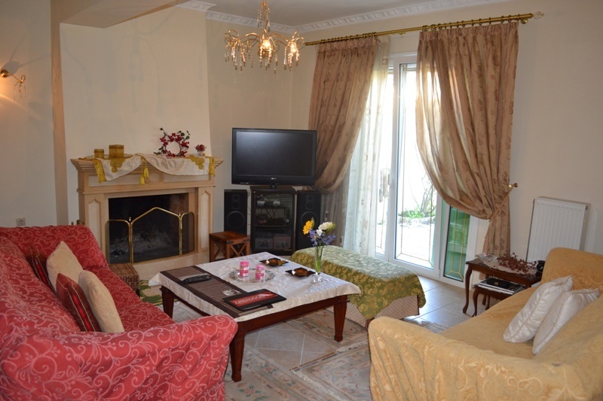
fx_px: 452
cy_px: 200
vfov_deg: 47.9
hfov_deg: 67.4
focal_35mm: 27
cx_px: 302
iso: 500
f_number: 3.5
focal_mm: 18
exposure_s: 1/60
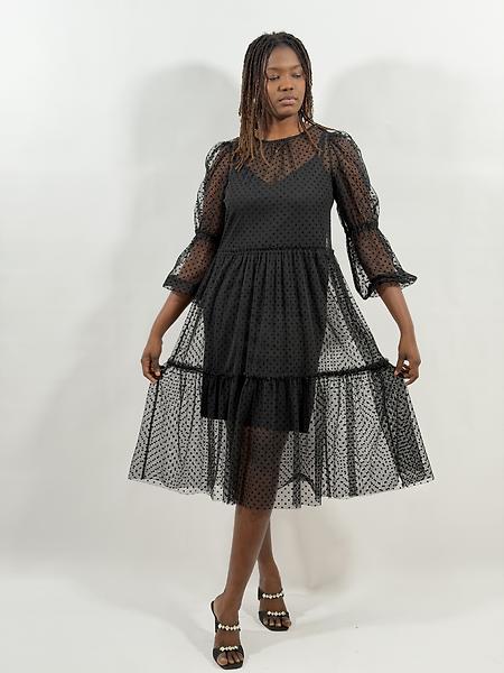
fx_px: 932
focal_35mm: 48
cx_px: 252
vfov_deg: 39.7
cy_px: 336
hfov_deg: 30.3
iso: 80
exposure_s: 1/50
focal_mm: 6.76
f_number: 1.78
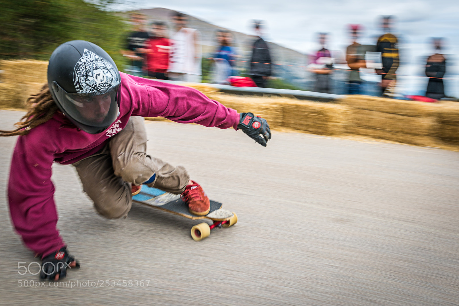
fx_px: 408
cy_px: 153
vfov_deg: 41.1
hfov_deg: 58.7
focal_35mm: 32
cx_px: 230
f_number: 9
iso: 64
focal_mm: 32
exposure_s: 1/125
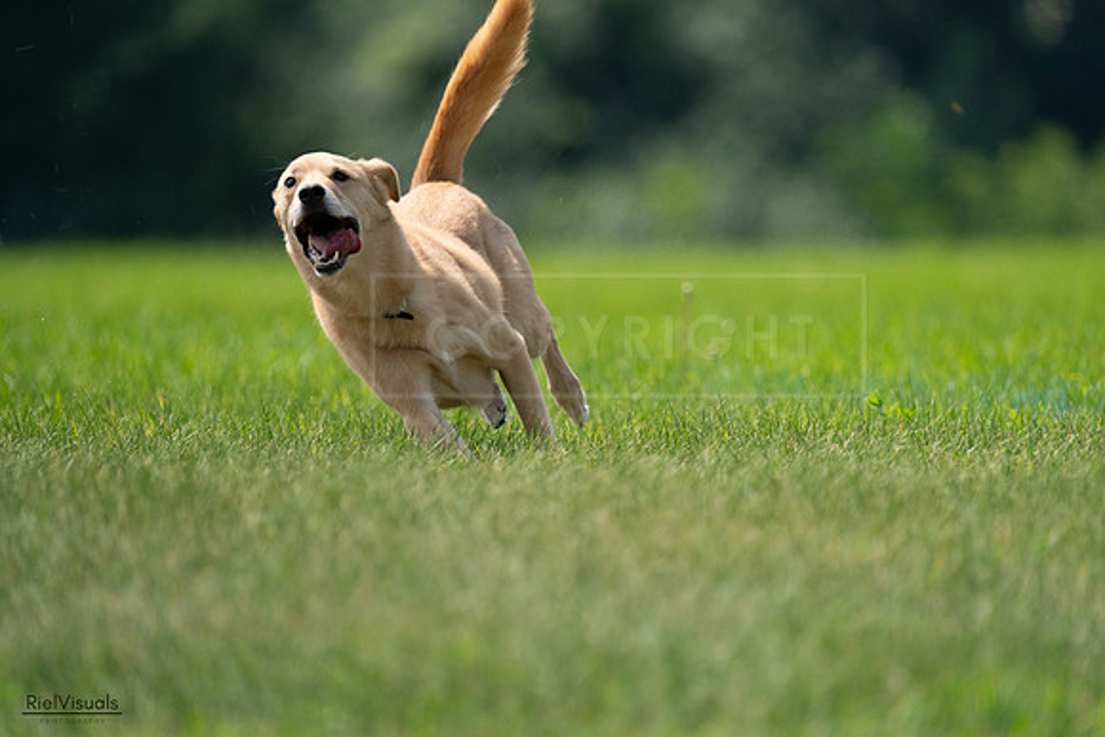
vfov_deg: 2.3
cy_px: 368
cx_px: 552
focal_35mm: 600
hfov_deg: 3.4
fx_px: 18420
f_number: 6.3
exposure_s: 1/4000
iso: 1600
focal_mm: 600
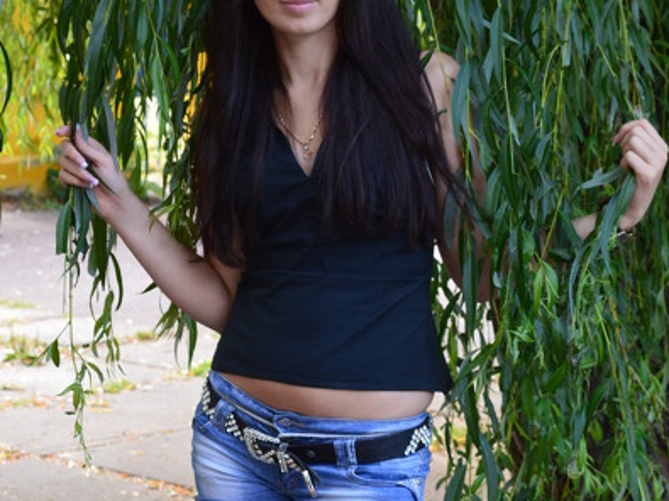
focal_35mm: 105
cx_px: 333
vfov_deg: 14.1
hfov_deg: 18.7
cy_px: 247
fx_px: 2029
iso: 400
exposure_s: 1/60
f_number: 8
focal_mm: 48
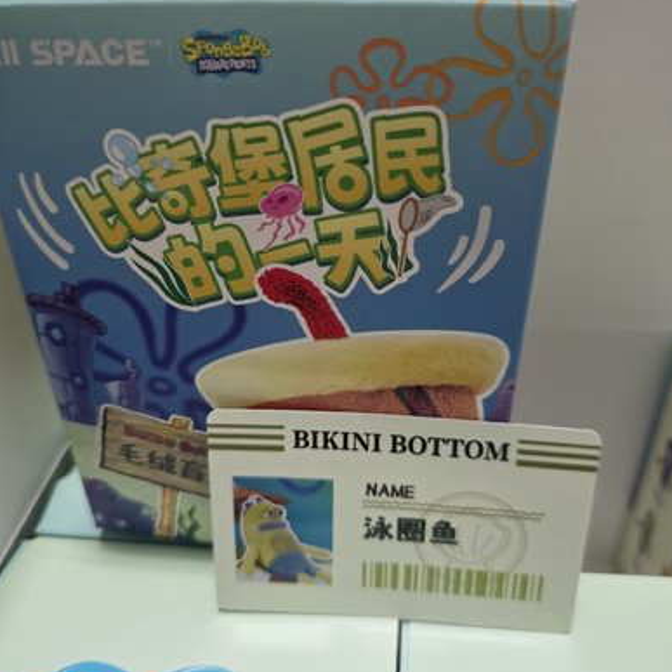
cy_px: 313
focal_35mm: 28
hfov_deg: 57.3
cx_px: 344
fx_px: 615
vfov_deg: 57.3
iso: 400
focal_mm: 6.3
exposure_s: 1/34.6
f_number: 1.7
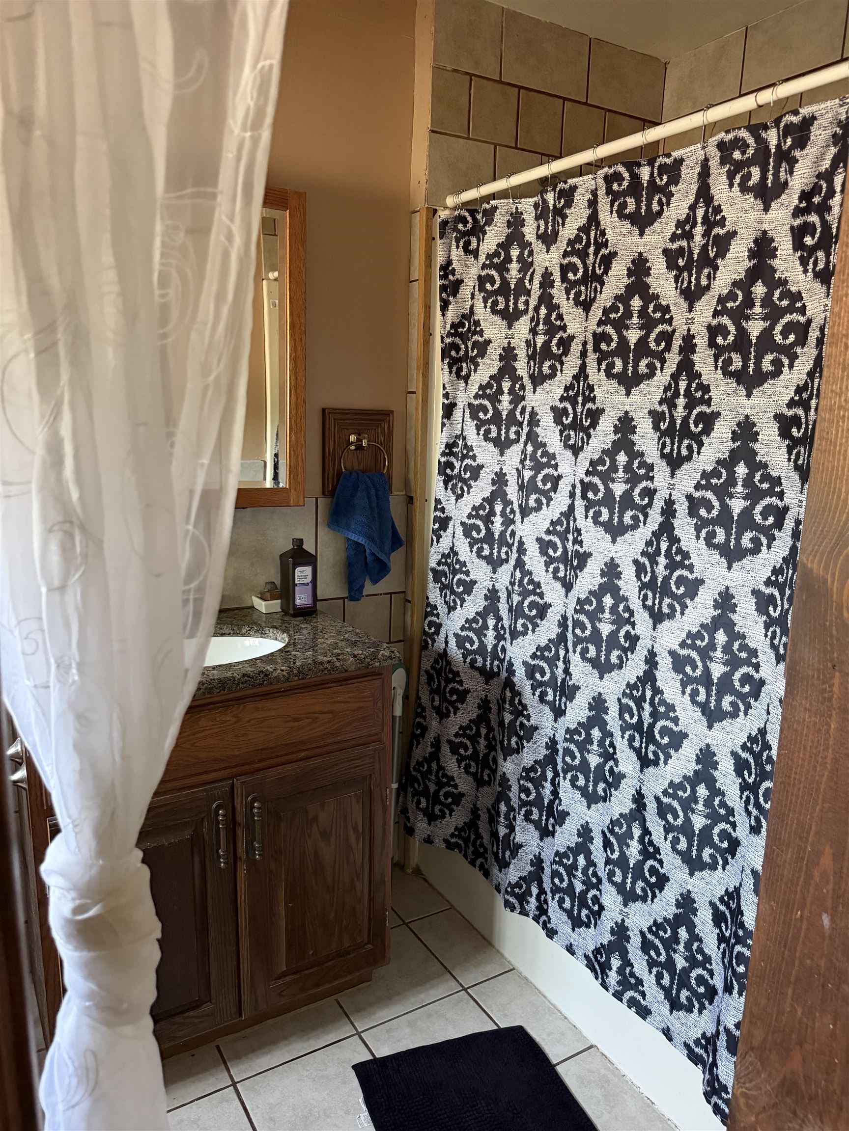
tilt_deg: -11.0
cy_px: 566
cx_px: 424
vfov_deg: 71.6
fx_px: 785
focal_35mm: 24
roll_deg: -1.6
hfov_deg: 56.8
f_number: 1.78
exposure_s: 1/60
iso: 800
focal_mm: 6.76
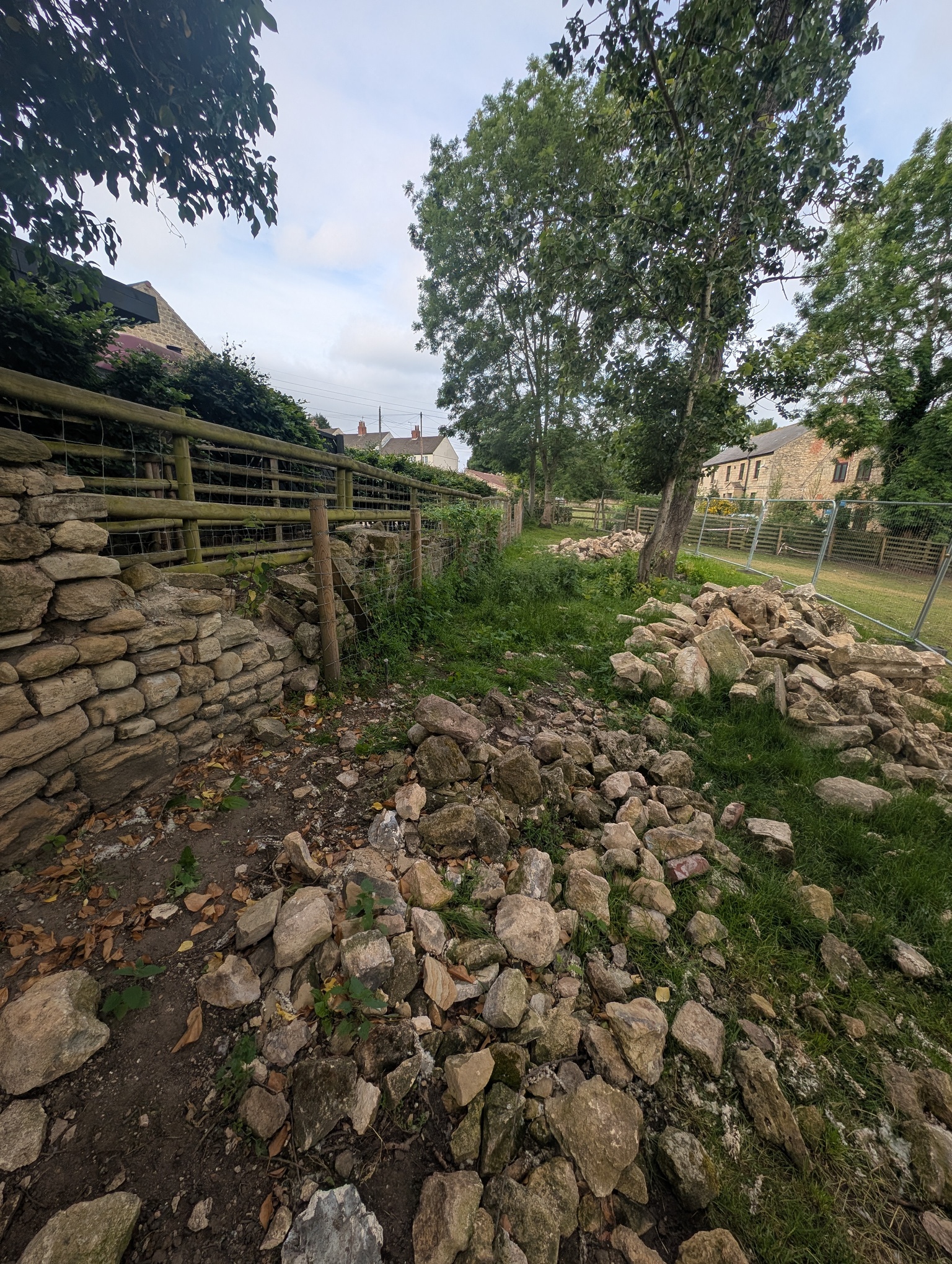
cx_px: 476
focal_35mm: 12
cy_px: 632
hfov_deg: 94.6
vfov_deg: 110.5
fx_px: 439
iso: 43
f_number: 1.95
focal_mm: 2.23
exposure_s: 1/977
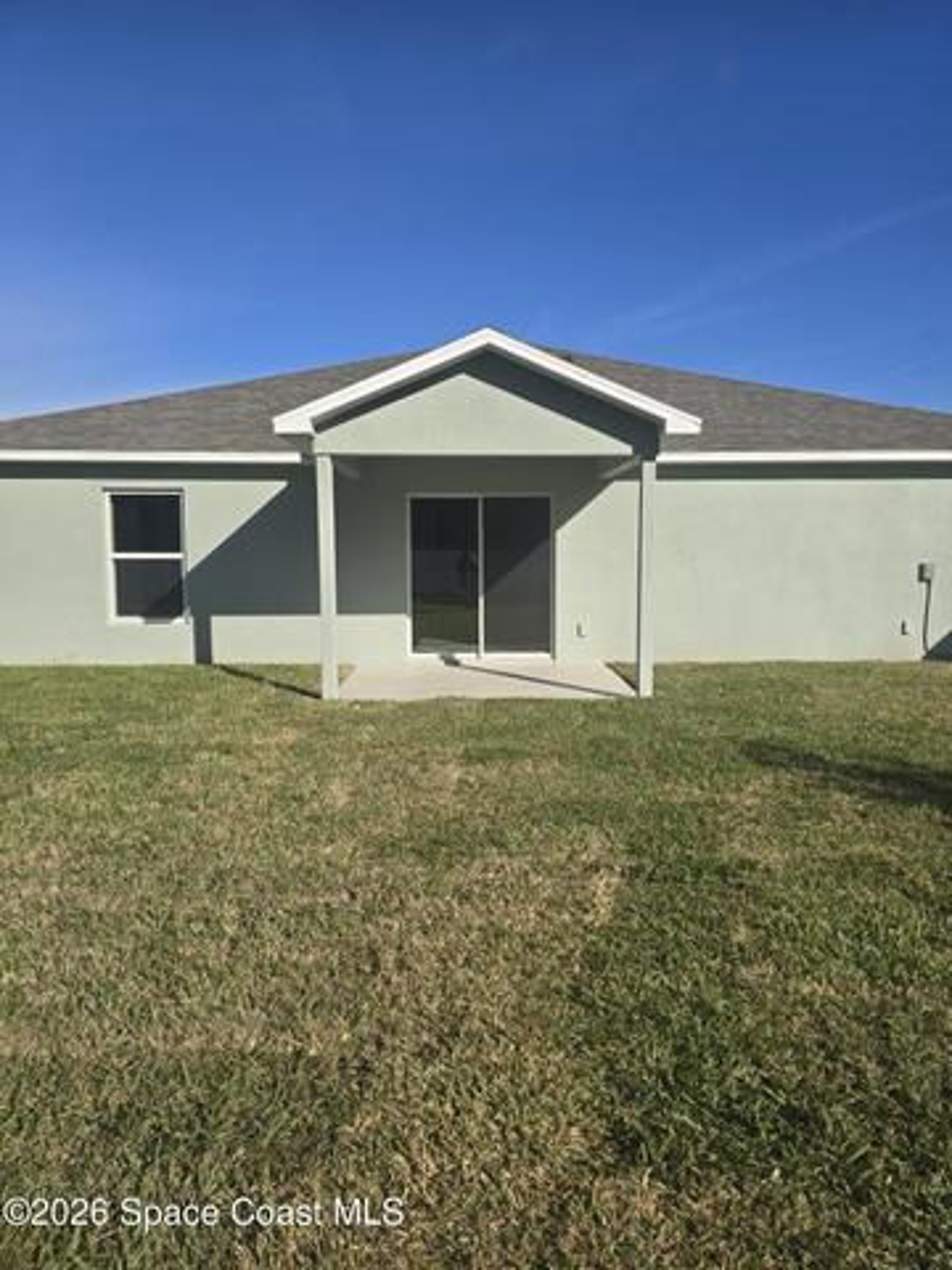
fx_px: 843
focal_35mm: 23
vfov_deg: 73.9
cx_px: 476
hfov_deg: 58.9
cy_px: 635
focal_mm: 6.3
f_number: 1.7
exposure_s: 1/1090
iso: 12
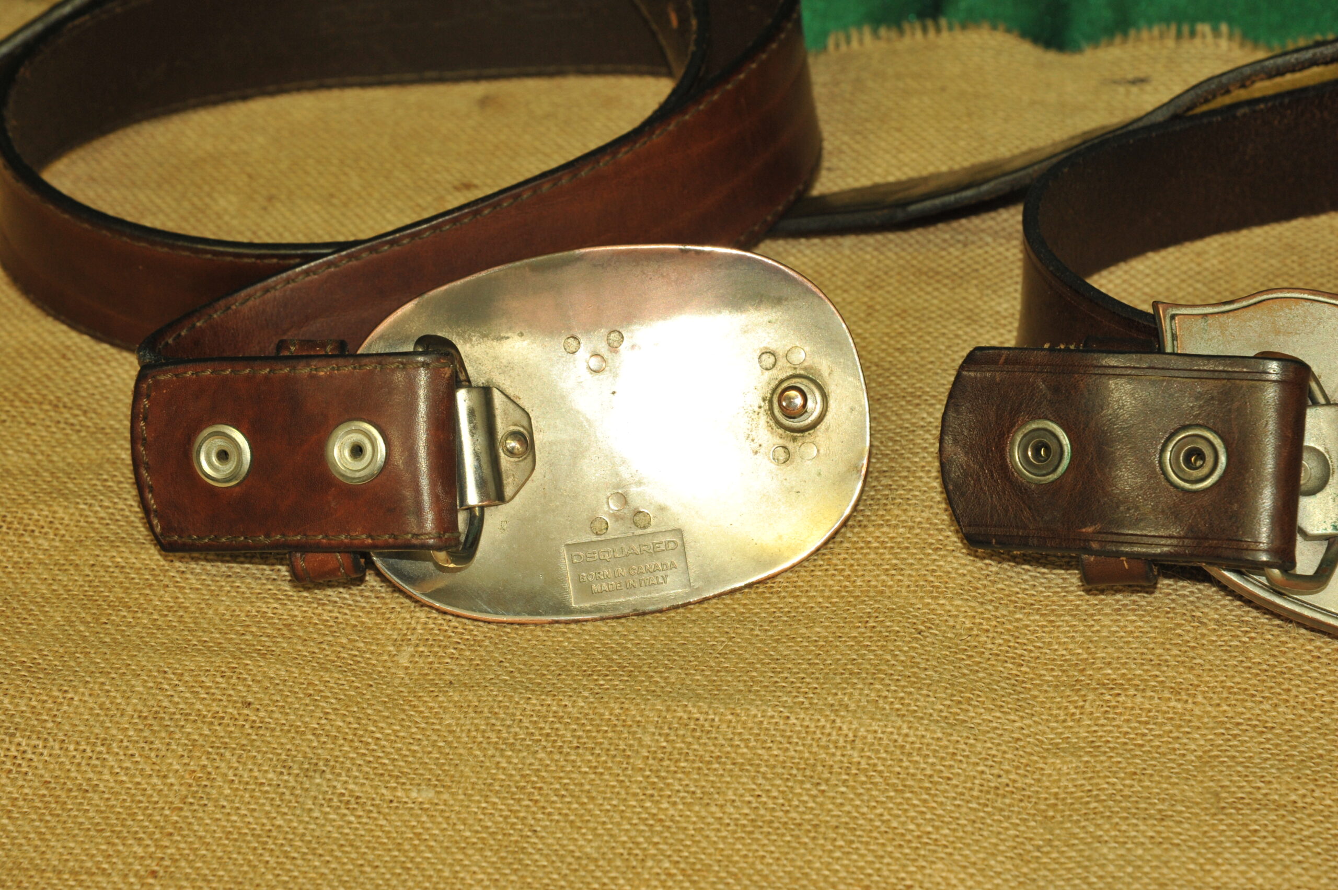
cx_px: 669
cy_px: 445
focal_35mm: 120
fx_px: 4457
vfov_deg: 11.4
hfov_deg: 17.1
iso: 1250
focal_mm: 120
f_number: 10
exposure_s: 1/60
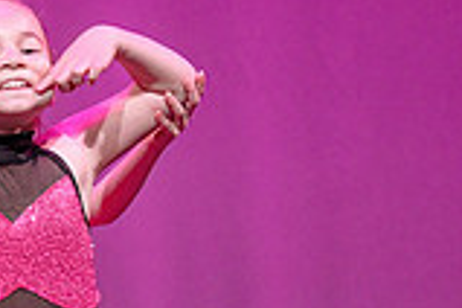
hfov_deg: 2.0
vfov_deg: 1.3
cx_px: -216
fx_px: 13243
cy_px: 375
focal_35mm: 1032
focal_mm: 200
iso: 1250
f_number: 2.8
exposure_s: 1/320
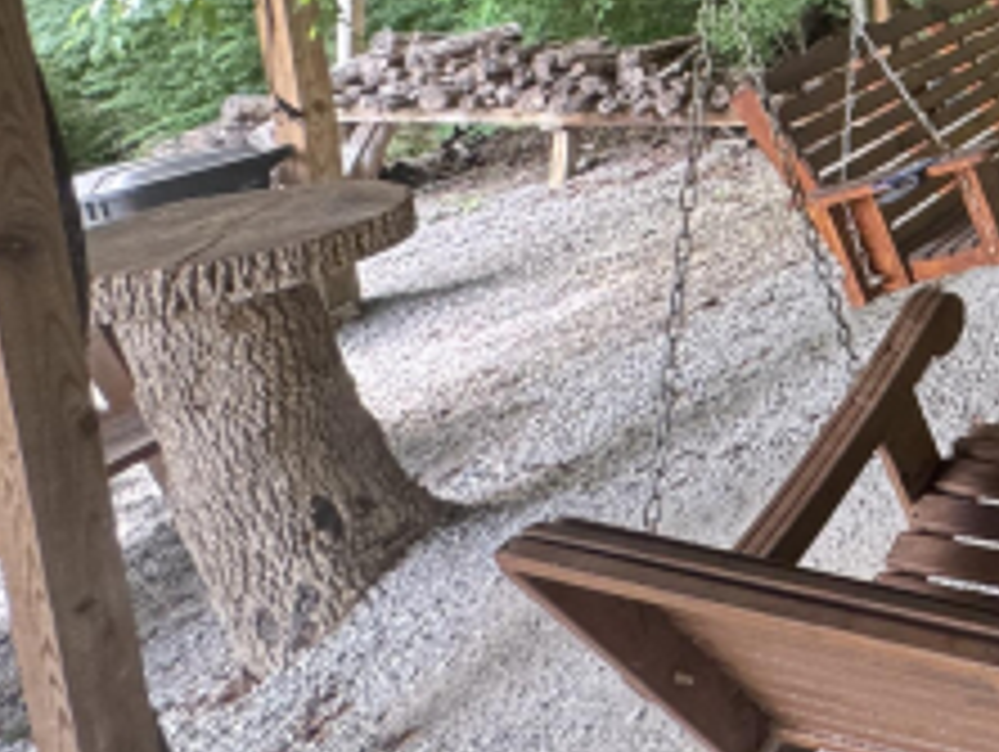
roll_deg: -0.2
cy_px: -81
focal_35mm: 42
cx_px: 1442
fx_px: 1213
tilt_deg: -9.5
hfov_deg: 29.9
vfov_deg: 30.6
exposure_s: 1/99
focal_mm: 2.22
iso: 250
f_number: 2.2
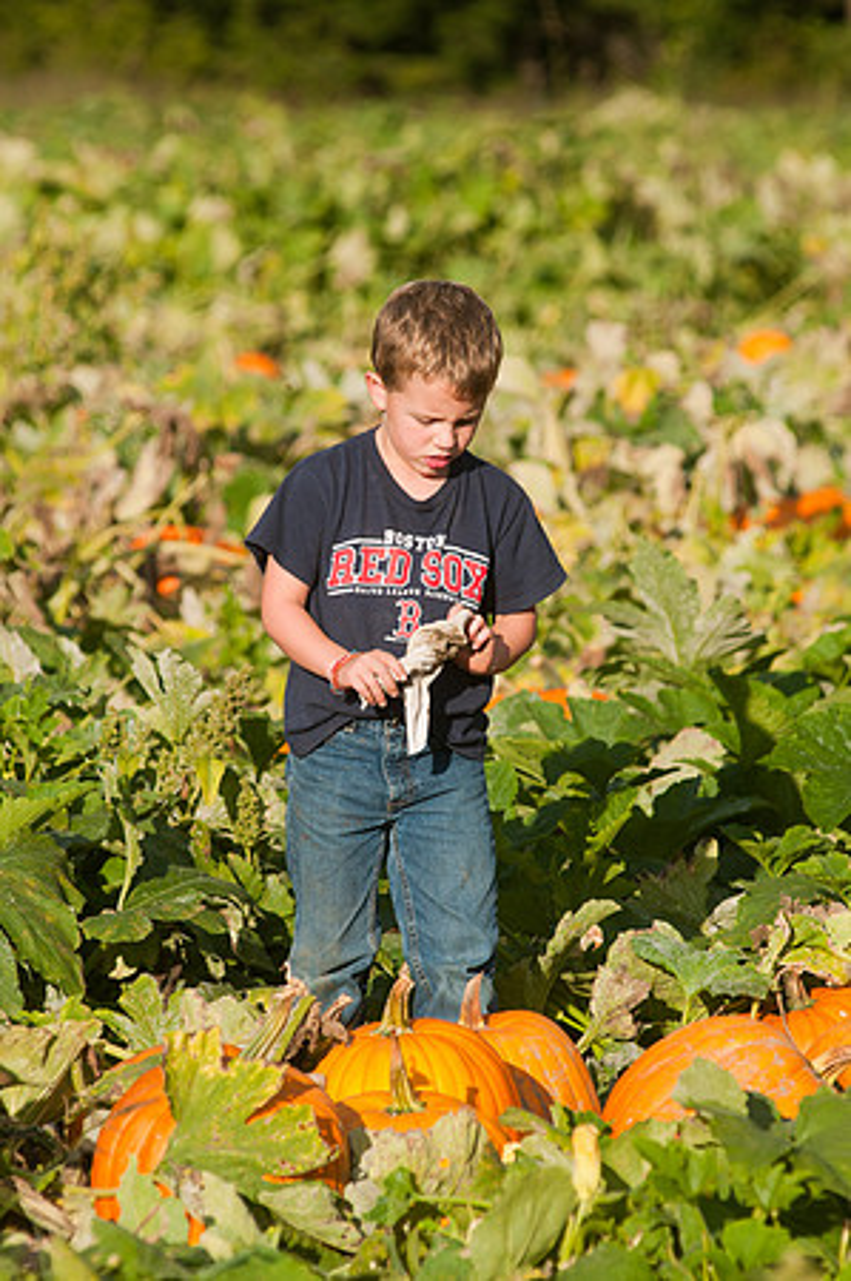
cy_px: 640
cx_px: 426
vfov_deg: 6.9
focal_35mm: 300
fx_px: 10661
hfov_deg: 4.6
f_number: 5.6
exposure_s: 1/800
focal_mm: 200
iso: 200
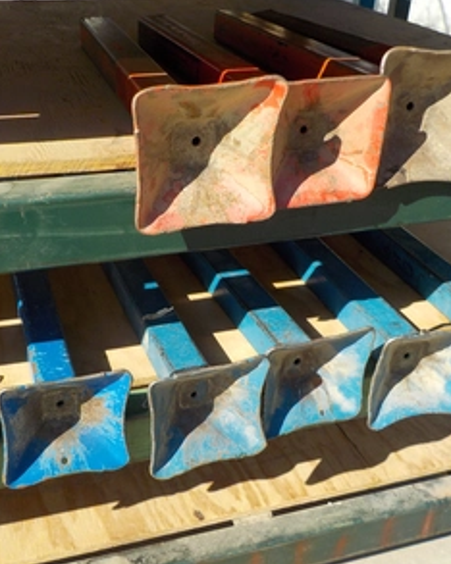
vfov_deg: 45.8
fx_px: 668
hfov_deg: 37.0
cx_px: 164
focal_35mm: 40
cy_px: 281
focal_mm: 4.1
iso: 125
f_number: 3.3
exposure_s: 1/800
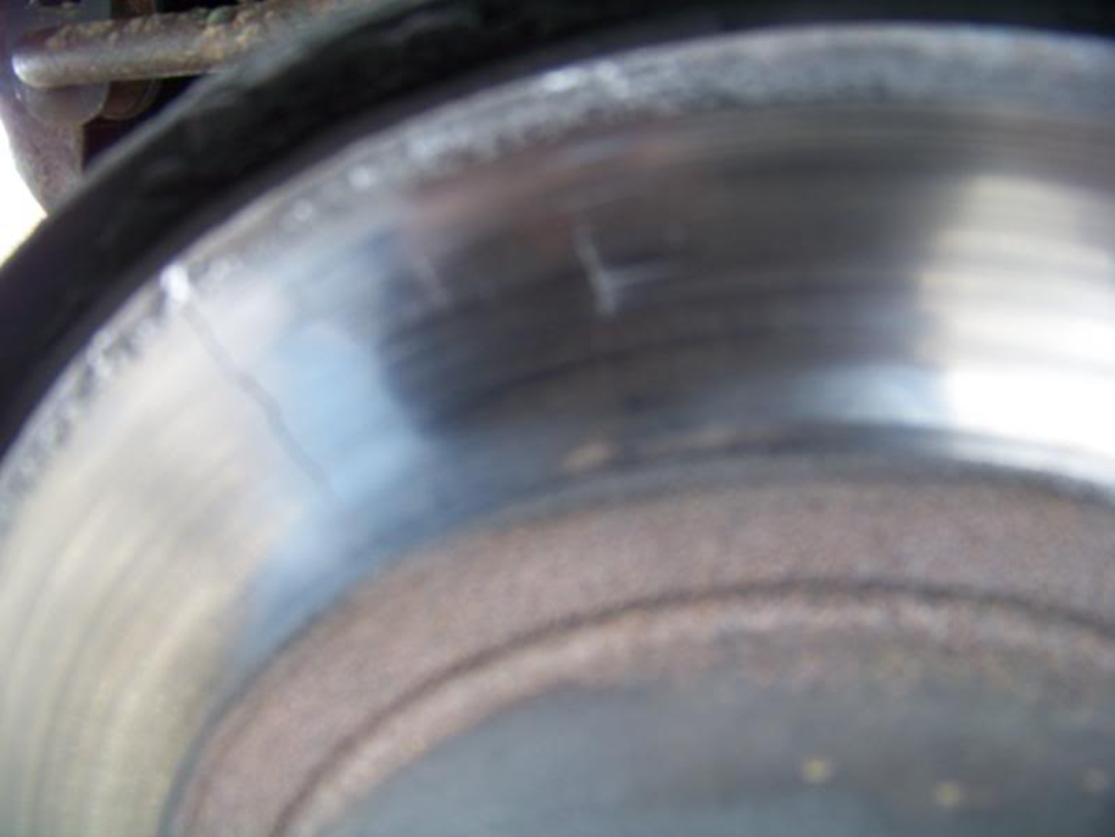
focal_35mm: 36
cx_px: 558
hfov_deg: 51.4
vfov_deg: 39.7
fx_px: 1160
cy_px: 418
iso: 66
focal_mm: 5.85
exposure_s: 1/40
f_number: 2.8
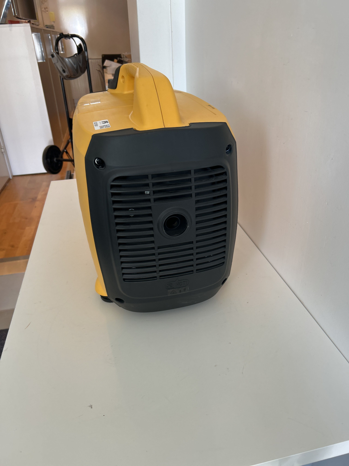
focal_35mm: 26
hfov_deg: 53.1
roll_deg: +0.7
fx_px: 350
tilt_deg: -28.9
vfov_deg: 67.3
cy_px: 233
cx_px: 174
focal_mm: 5.7
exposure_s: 1/100
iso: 100
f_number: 1.5
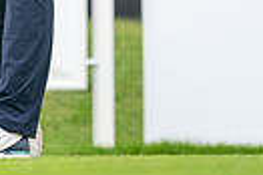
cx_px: -92
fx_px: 9712
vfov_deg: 1.0
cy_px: -210
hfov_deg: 1.6
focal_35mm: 1331
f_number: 5
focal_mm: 300
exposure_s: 1/1600
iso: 400
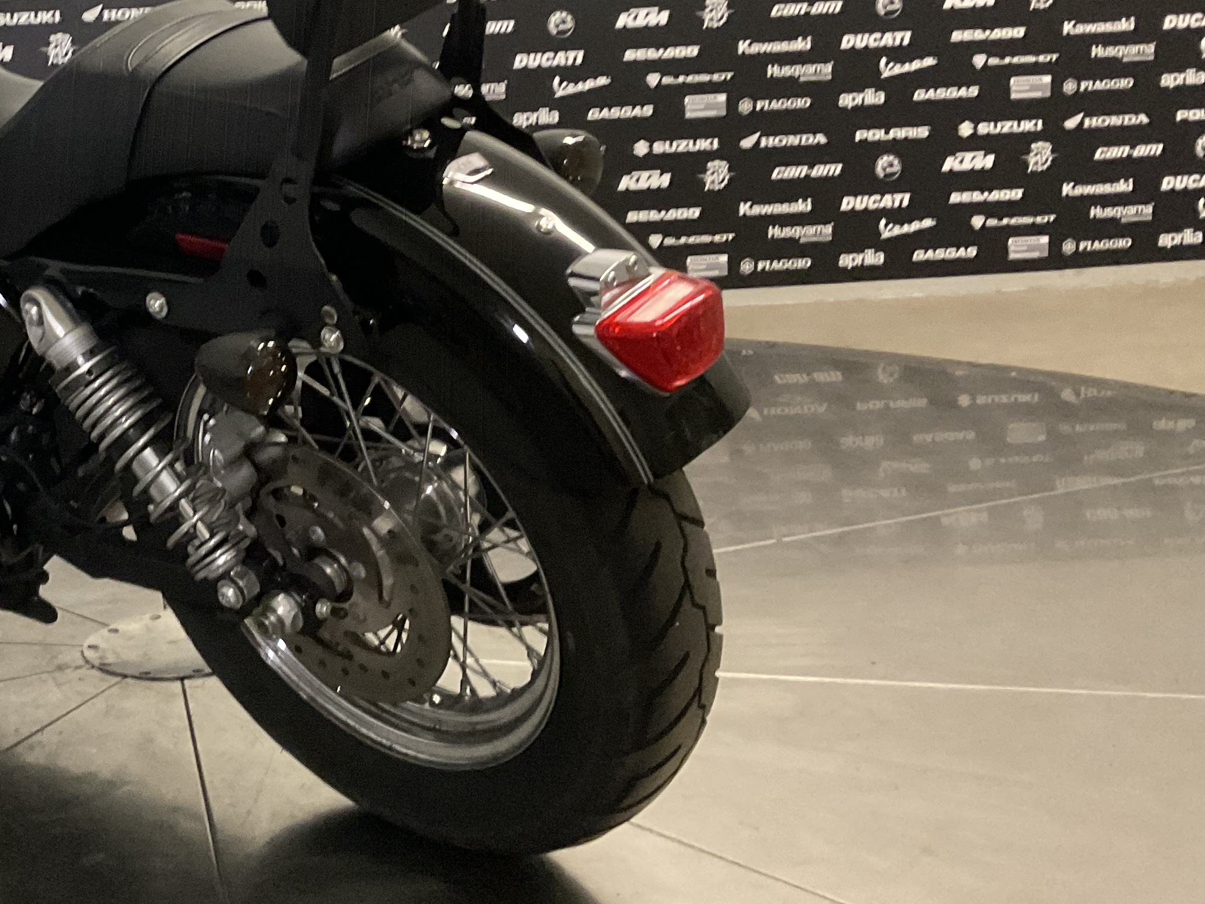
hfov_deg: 32.3
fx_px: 1985
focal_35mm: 57
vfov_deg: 25.4
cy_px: 241
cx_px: 145
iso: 250
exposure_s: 1/60
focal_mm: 3
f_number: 1.8
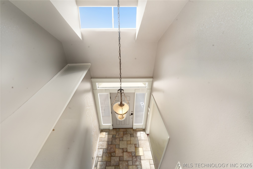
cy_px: 84
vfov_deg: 73.8
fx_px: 112
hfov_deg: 96.7
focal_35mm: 16
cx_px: 126
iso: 800
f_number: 11
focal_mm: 16
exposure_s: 1/1.25
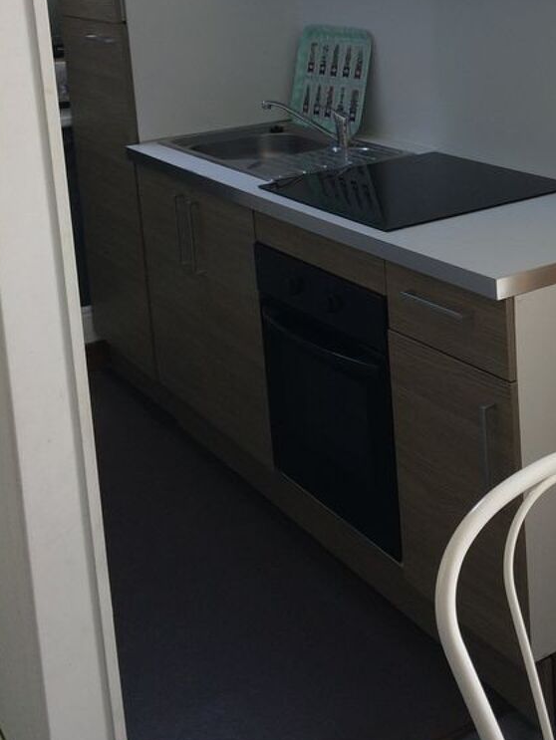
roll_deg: +3.7
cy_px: 127
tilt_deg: -11.4
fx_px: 1113
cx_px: 482
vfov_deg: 35.4
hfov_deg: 27.2
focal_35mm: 52
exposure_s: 1/33
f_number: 2.2
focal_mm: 4.15
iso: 50
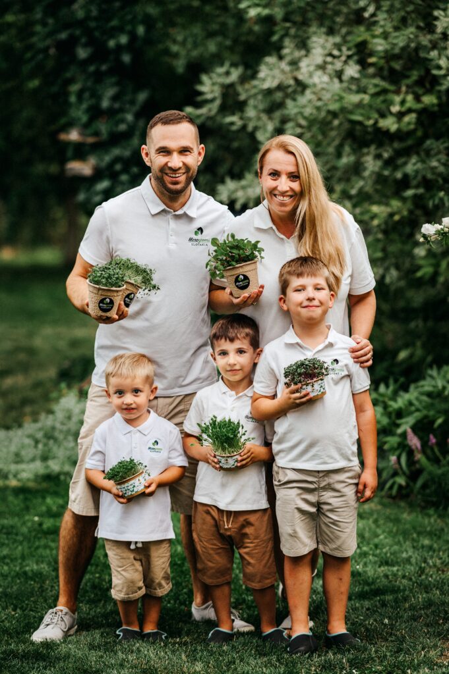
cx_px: 224
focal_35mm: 105
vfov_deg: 19.5
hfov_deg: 13.0
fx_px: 1968
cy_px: 337
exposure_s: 1/1000
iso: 320
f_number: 2
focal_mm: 105
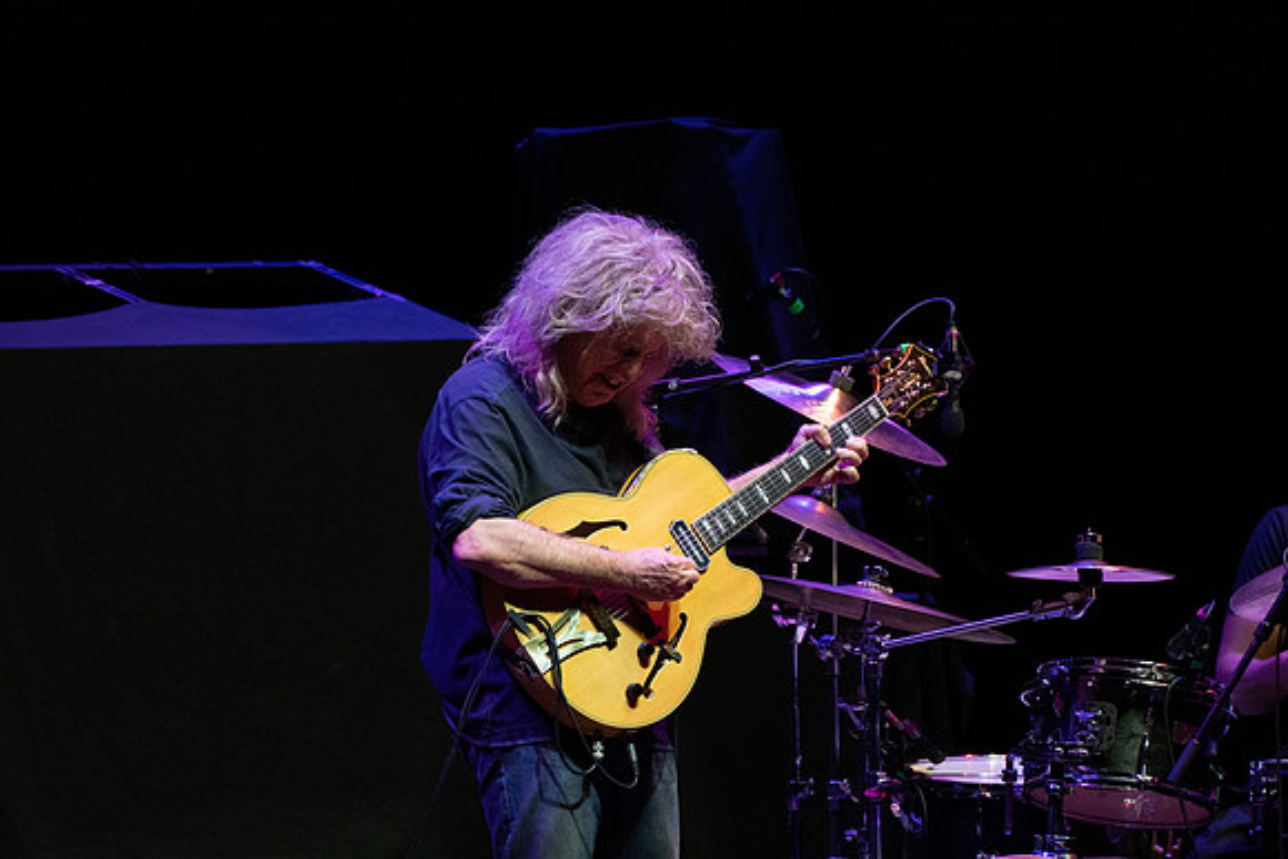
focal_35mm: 400
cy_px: 430
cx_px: 644
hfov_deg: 5.2
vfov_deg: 3.4
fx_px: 14314
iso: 3200
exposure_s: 1/320
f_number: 7.1
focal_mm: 400
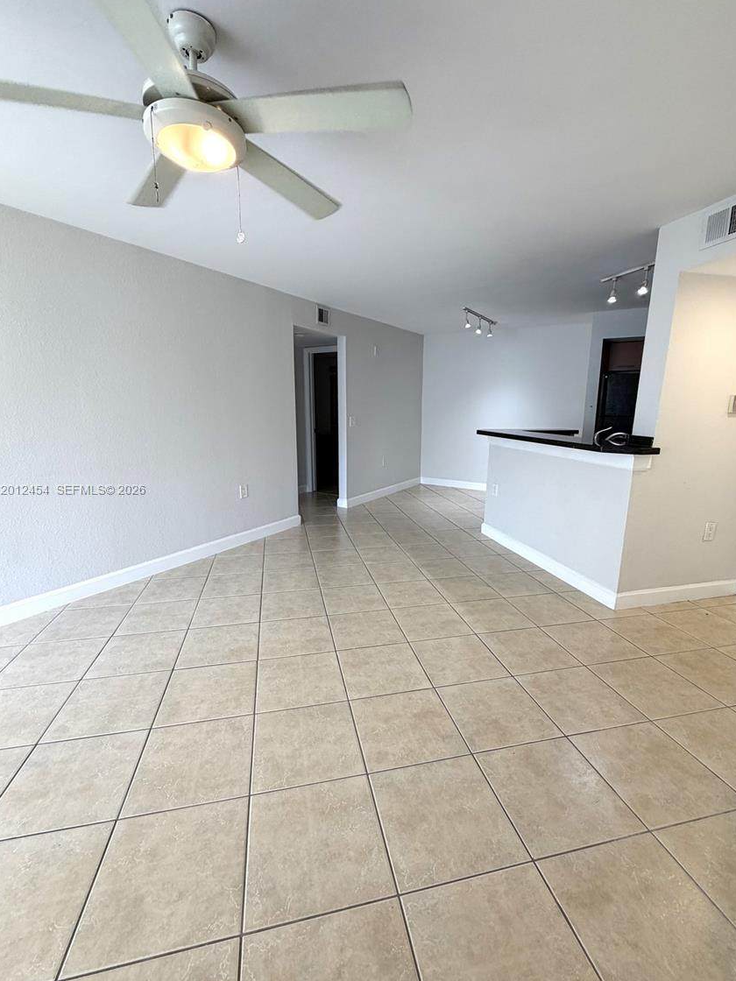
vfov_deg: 98.2
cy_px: 490
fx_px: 425
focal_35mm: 15
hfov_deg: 81.7
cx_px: 377
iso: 100
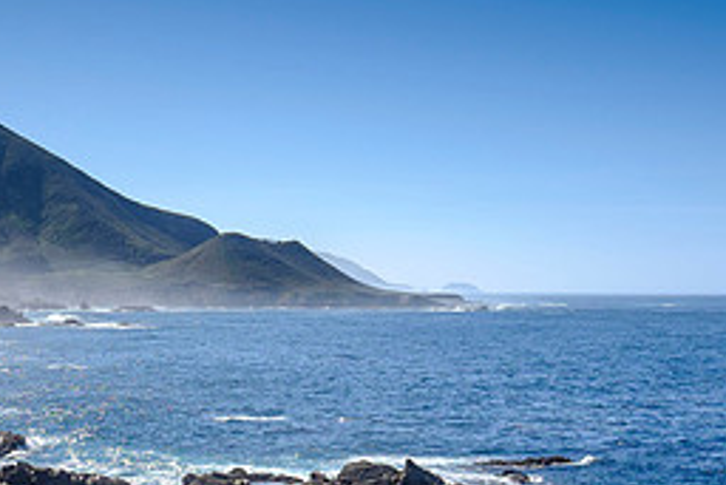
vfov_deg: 17.0
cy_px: 359
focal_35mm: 80
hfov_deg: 24.4
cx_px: 28
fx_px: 1614
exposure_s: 1/480
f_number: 8
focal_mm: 23
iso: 200
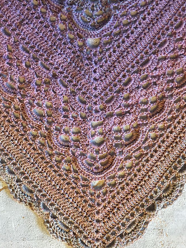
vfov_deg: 55.2
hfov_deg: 43.0
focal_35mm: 33
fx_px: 236
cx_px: 93
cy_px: 140
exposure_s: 1/33
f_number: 2.2
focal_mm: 4.15
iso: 100
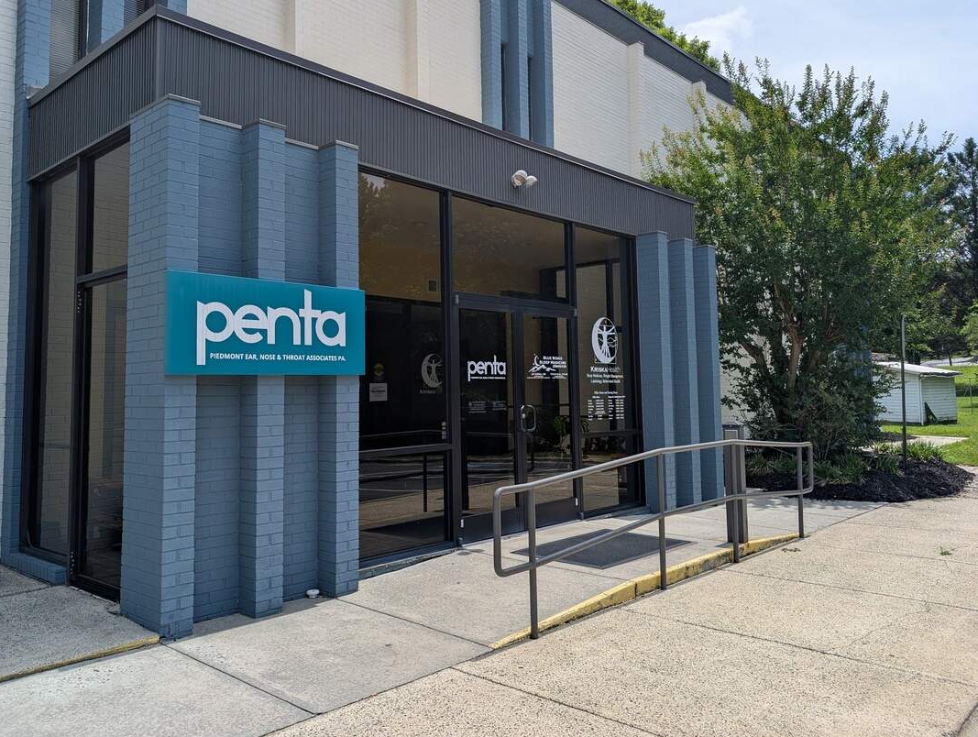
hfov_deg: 65.2
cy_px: 339
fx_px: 764
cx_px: 458
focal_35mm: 27
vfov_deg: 51.4
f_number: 1.68
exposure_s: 1/1159
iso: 20
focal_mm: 6.9
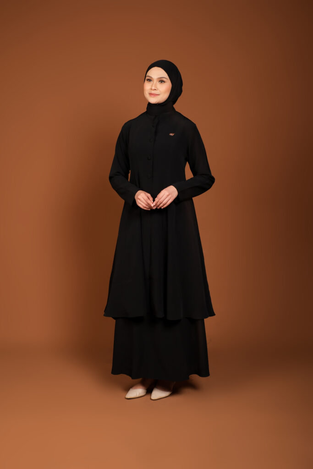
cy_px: 234
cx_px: 156
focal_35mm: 53
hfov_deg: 25.5
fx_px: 691
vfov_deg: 37.5
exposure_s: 1/200
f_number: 5.6
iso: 250
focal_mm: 35
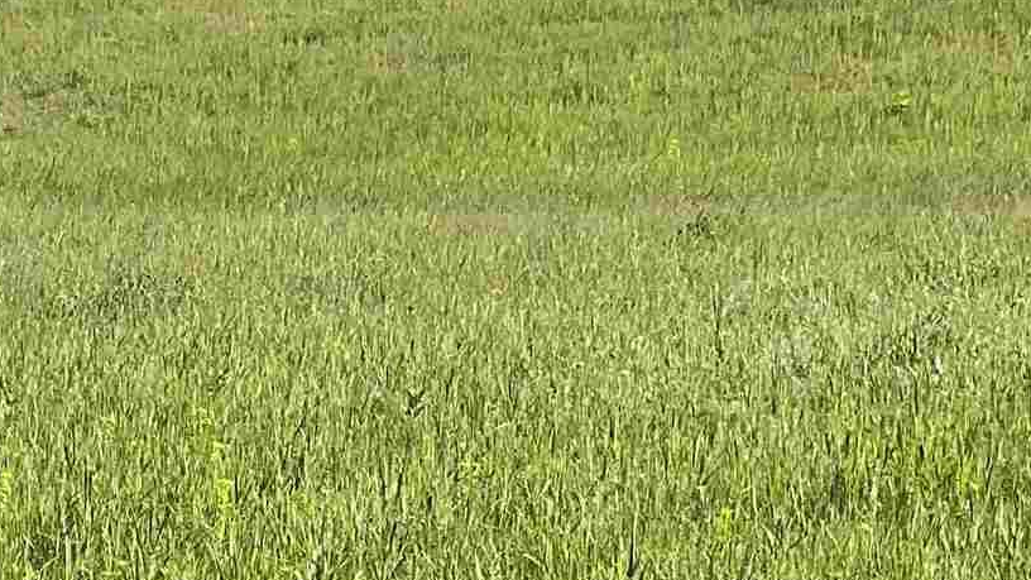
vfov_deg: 10.1
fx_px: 3253
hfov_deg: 17.9
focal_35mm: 119
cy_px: 538
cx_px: 265
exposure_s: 1/1342
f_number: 1.8
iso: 16
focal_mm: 3
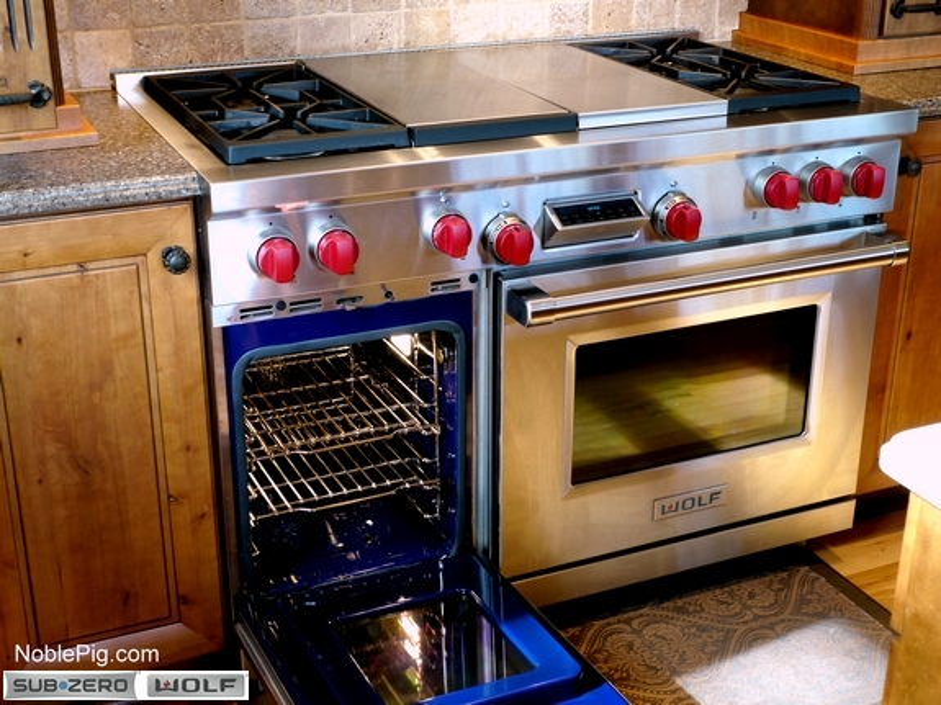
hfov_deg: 38.2
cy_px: 352
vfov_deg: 29.1
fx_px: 1359
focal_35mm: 50
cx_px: 470
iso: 400
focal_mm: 25
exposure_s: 1/25
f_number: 4.5
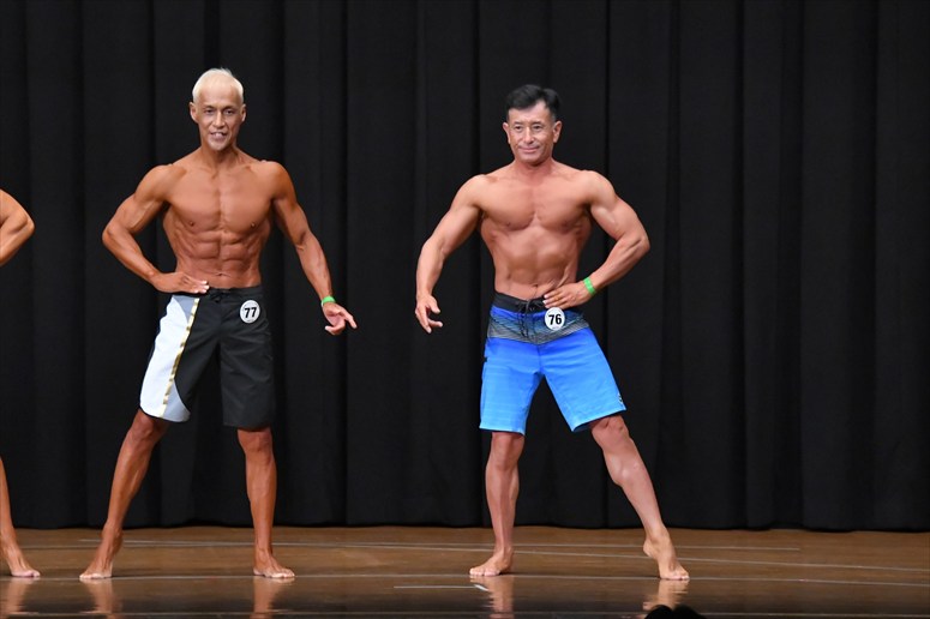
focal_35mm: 217
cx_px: 465
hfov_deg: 9.5
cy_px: 310
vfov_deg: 6.3
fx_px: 5603
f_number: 5.6
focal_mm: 145
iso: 8000
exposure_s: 1/400
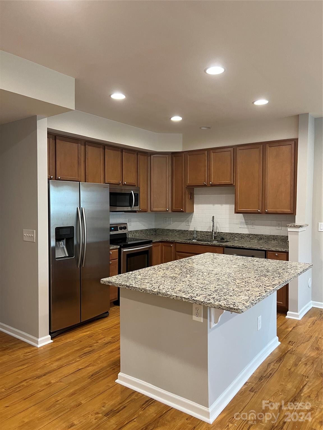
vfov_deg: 67.3
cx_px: 162
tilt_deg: -4.3
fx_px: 323
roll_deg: -0.8
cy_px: 215
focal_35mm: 26
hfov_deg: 53.1
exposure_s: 1/60
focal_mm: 5.7
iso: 100
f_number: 1.5
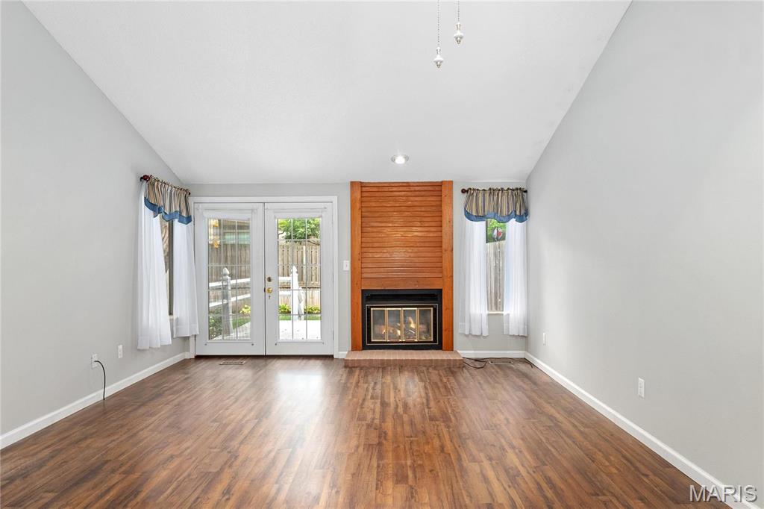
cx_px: 382
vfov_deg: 57.2
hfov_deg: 78.6
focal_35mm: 22
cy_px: 254
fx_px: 467
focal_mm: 11
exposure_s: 1
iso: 640
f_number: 9
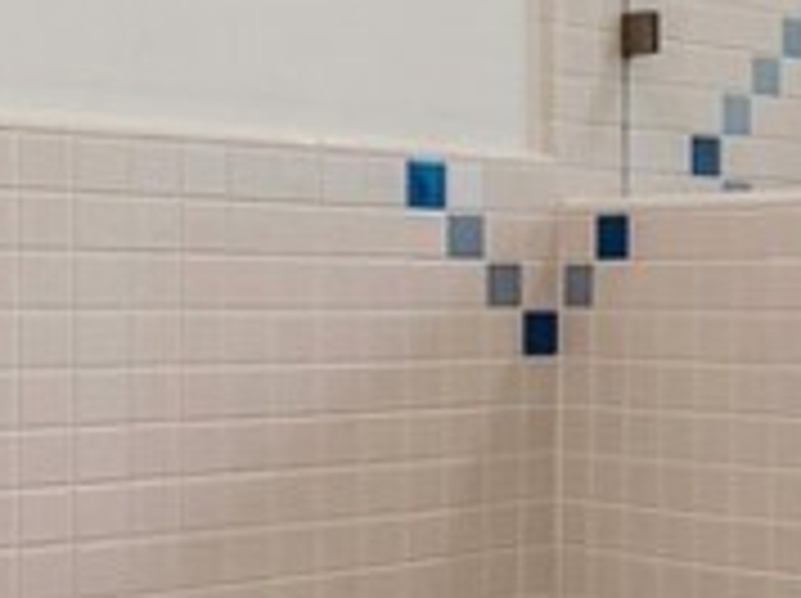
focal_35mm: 83
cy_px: 303
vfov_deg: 17.7
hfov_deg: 22.5
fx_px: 1918
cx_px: 837
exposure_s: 1/15
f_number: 8
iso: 400
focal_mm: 10
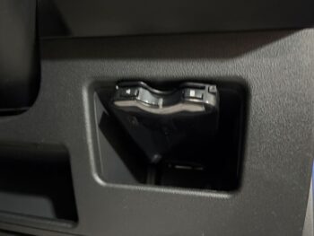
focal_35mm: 26
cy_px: 118
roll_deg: -4.6
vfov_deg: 53.1
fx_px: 236
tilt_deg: +9.1
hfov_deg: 67.3
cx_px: 157
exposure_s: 1/17
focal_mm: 5.96
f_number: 1.6
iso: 1600
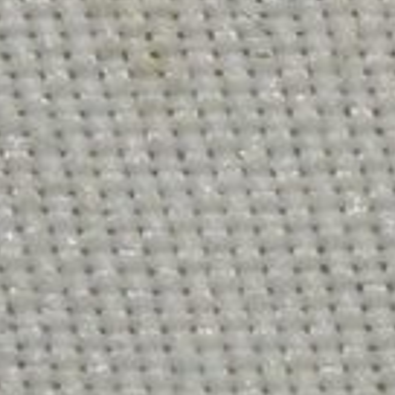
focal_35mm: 1262
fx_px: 16292
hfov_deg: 1.4
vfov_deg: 1.4
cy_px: -502
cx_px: 1200
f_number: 14
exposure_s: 1/200
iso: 1000
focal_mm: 140
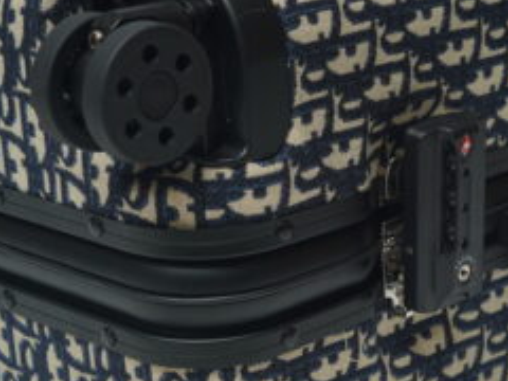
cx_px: 455
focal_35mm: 120
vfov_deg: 12.3
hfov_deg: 16.2
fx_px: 1761
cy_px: 203
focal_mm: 50
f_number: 6.3
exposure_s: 1/200
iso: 400
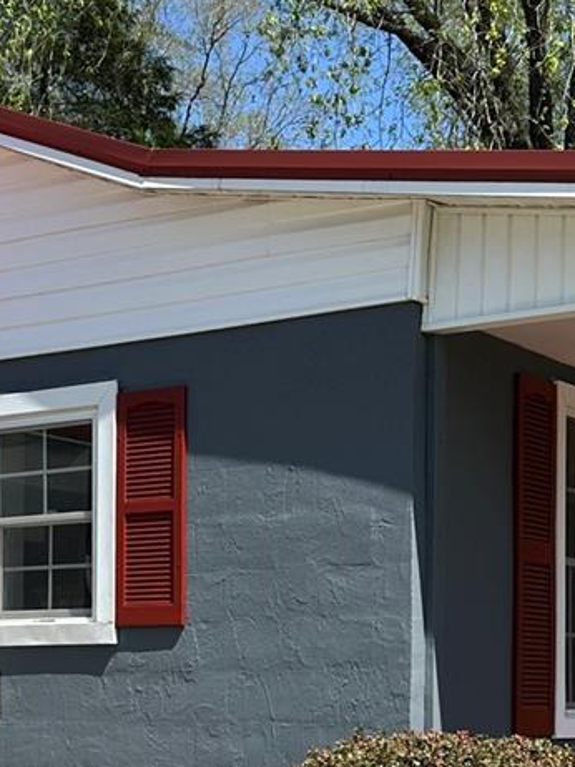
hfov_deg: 18.3
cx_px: 145
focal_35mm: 80
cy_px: 685
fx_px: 1771
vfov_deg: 23.8
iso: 80
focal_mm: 6.86
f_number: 1.78
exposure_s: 1/3717
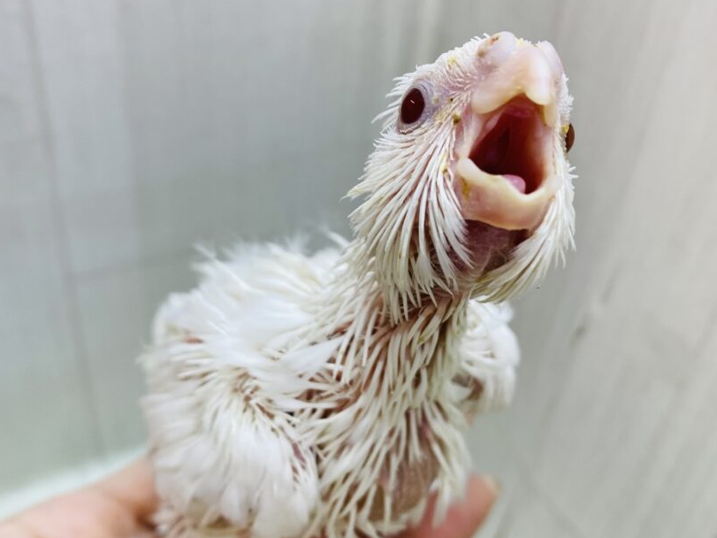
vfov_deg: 38.6
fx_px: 766
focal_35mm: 37
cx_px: 364
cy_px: 236
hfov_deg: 50.1
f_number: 1.8
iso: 80
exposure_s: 1/100
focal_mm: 4.25
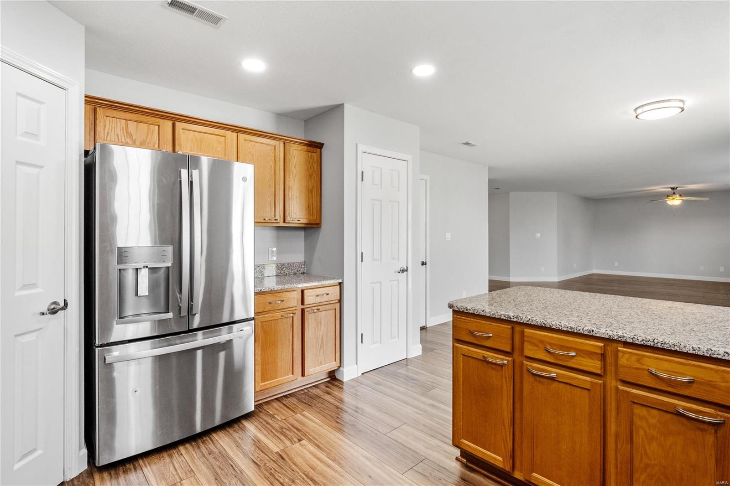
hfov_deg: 90.0
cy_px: 243
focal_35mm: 18
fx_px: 365
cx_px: 365
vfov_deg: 67.4
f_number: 10
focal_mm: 9
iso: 400
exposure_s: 1/80
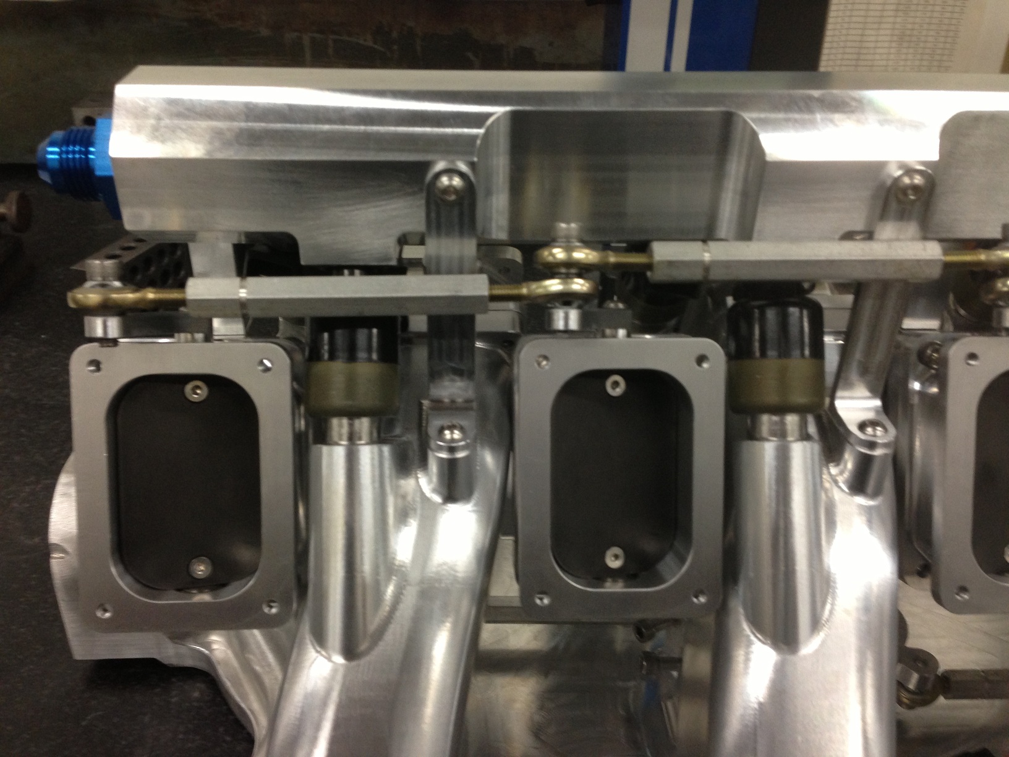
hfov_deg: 55.4
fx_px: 962
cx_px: 504
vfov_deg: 42.9
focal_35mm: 33
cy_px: 378
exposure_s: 1/20
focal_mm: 4.13
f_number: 2.4
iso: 125
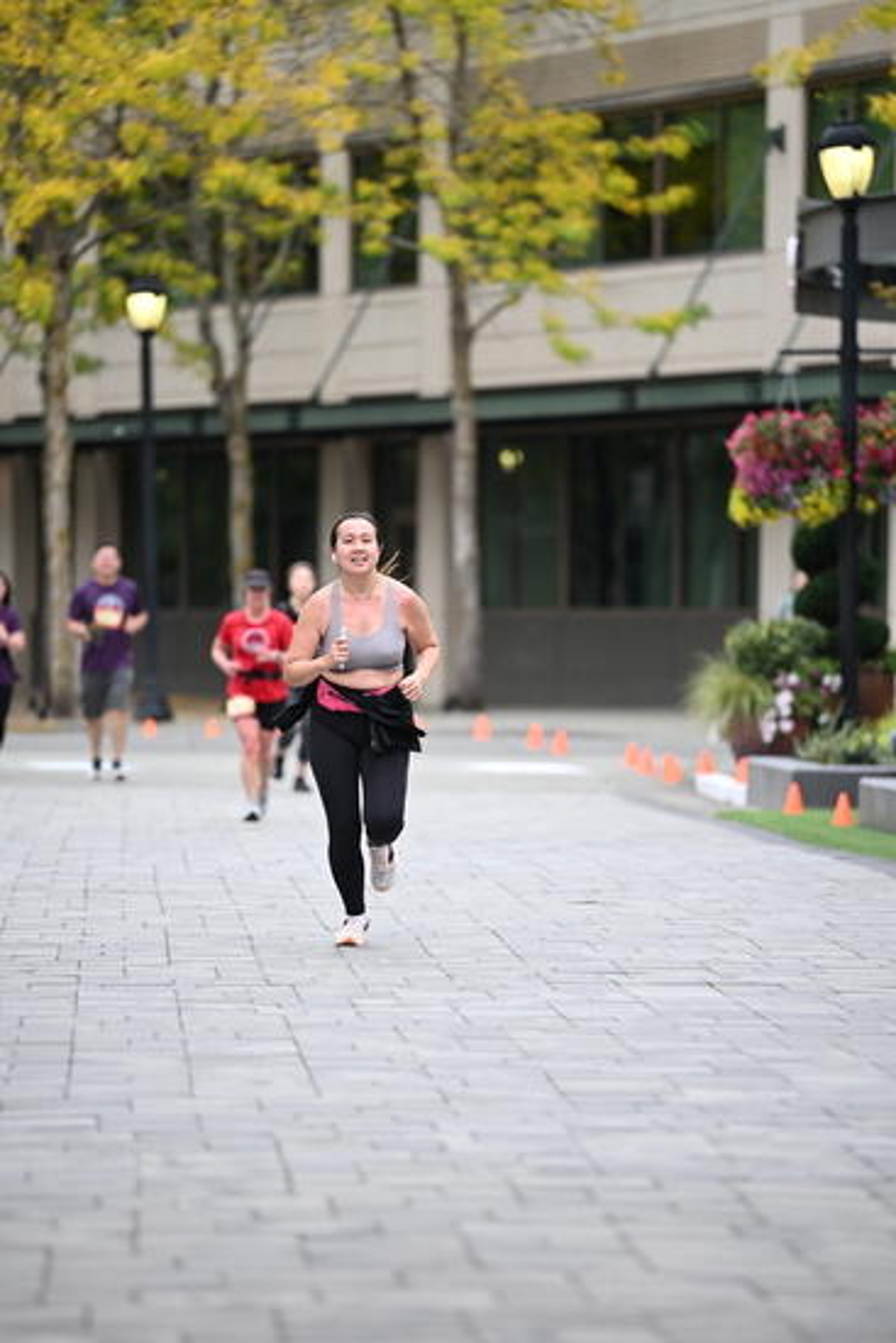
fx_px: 7461
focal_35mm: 200
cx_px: 448
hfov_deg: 6.9
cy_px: 672
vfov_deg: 10.3
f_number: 2.8
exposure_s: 1/1600
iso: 640
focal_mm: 200
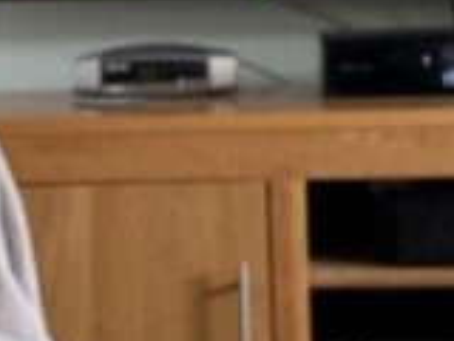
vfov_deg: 8.9
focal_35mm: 166
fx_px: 2177
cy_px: 57
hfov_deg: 11.9
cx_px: 102
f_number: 1.5
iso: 125
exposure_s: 1/96
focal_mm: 5.7
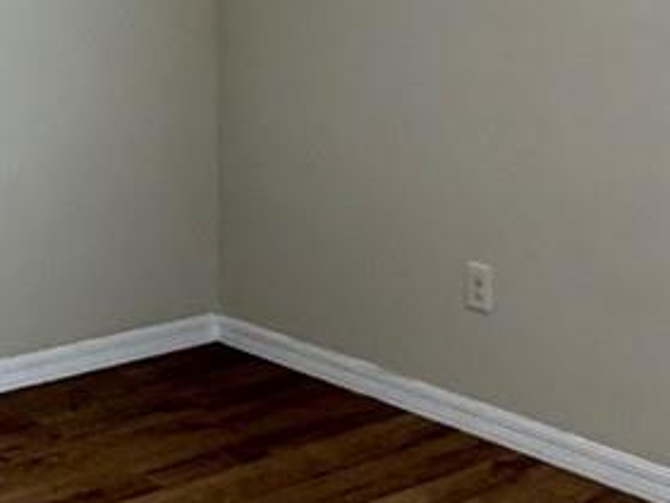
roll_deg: +1.2
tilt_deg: -7.0
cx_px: 287
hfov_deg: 24.4
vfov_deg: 18.3
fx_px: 1548
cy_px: 125
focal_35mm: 80
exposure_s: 1/60
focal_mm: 2.22
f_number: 2.2
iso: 160
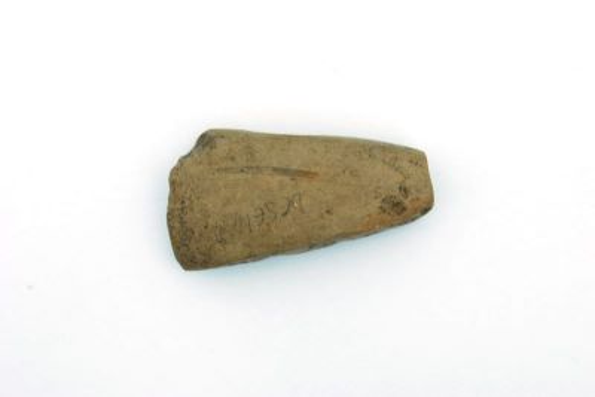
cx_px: 298
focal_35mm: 82
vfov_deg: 16.6
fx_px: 1364
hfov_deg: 24.6
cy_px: 198
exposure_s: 2
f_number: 11
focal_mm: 55
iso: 100
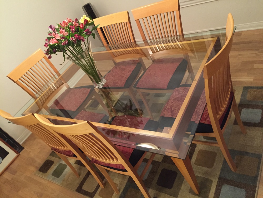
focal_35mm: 29
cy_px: 99
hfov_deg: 61.7
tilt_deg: -34.1
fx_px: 220
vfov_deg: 48.2
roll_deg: +29.2
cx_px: 132
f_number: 2.2
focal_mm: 4.15
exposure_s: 1/17
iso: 250
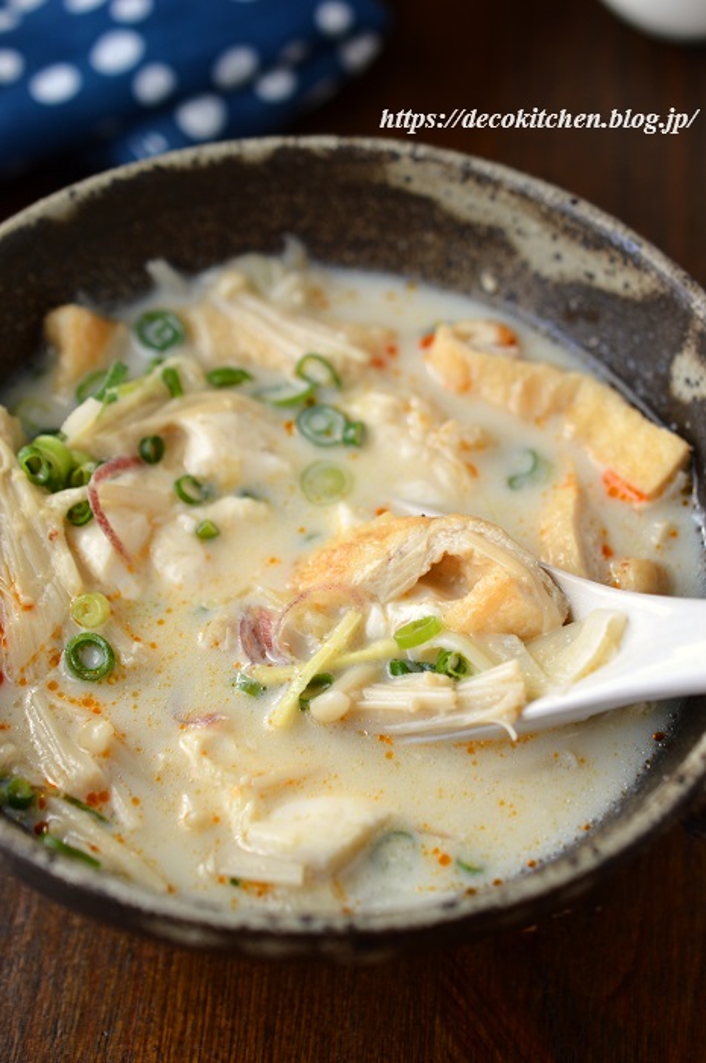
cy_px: 532
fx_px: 1769
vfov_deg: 33.4
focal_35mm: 60
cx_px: 353
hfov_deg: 22.6
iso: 100
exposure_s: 1/80
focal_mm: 40
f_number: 4.5
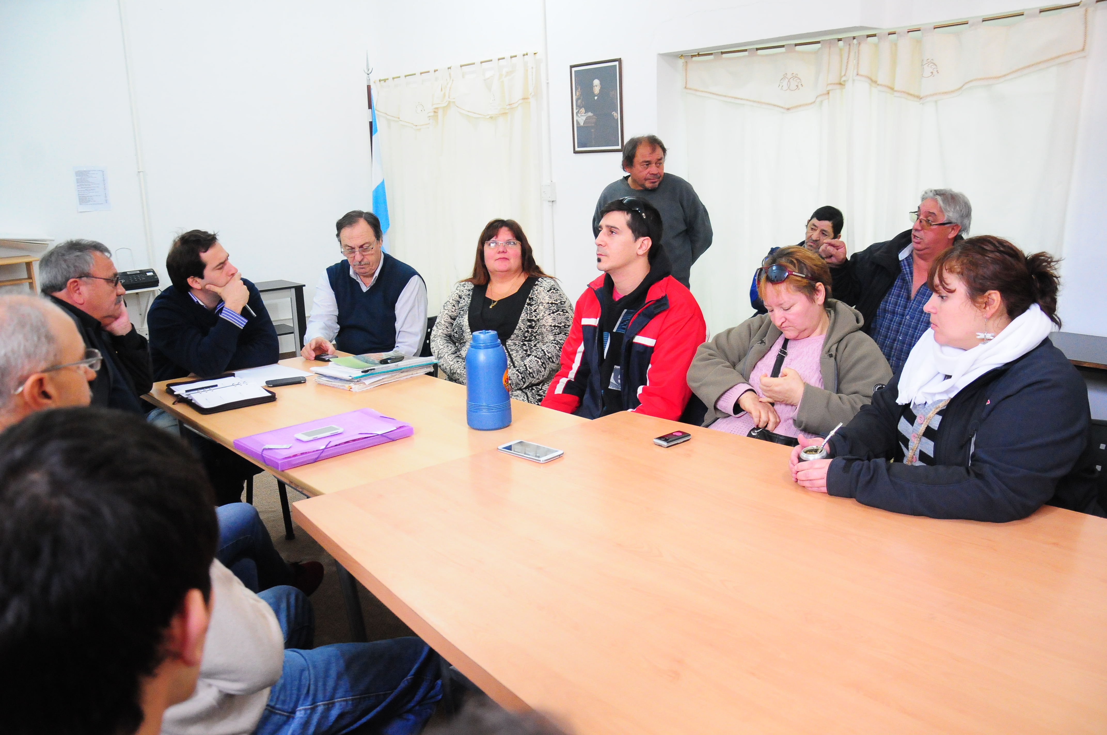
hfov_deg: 67.4
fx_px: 829
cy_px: 368
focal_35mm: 27
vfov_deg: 47.8
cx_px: 554
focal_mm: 18
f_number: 3.5
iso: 2000
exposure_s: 1/50
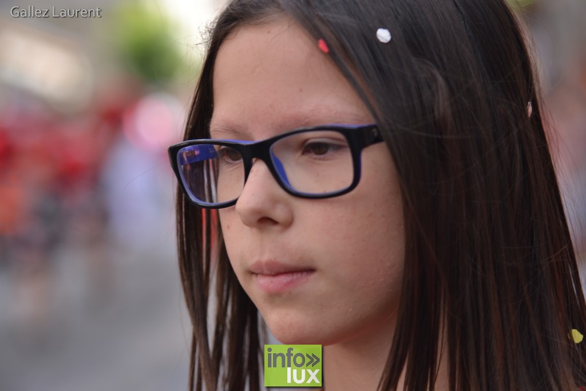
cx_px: 293
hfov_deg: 17.1
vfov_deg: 11.4
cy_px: 196
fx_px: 1953
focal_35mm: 120
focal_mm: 80
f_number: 2.8
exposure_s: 1/400
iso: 100
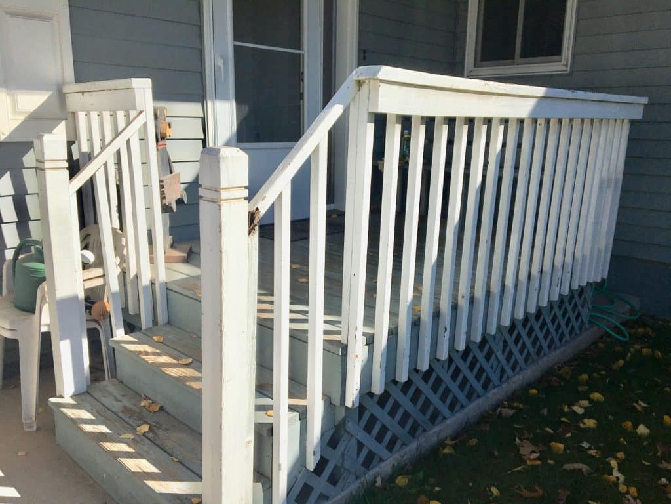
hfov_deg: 61.7
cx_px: 336
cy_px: 252
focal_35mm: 29
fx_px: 562
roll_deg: -0.6
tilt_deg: -14.2
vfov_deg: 48.2
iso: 25
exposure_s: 1/2747
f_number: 2.2
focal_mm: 4.15
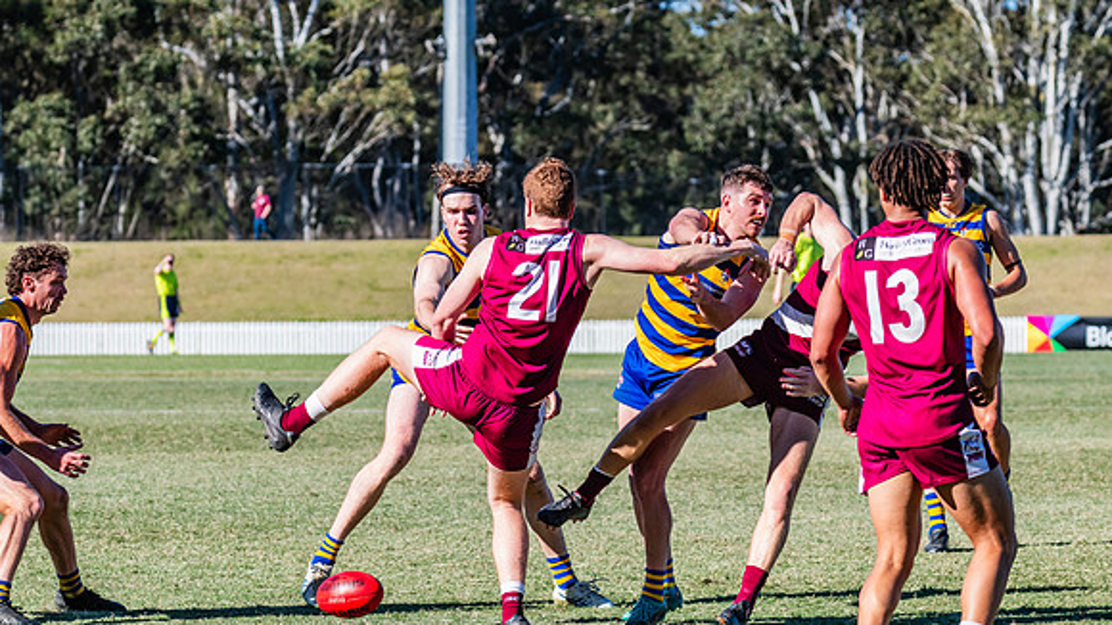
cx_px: 610
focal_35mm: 196
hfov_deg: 11.0
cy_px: 218
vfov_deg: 6.2
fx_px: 5766
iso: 800
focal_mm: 170
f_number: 8
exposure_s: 1/1600
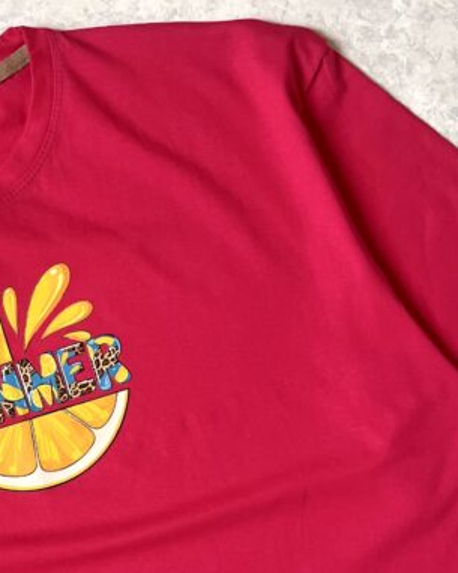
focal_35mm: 71
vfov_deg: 25.8
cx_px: 59
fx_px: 1203
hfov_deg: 21.2
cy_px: 535
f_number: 1.6
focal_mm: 5.1
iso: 100
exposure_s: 1/121
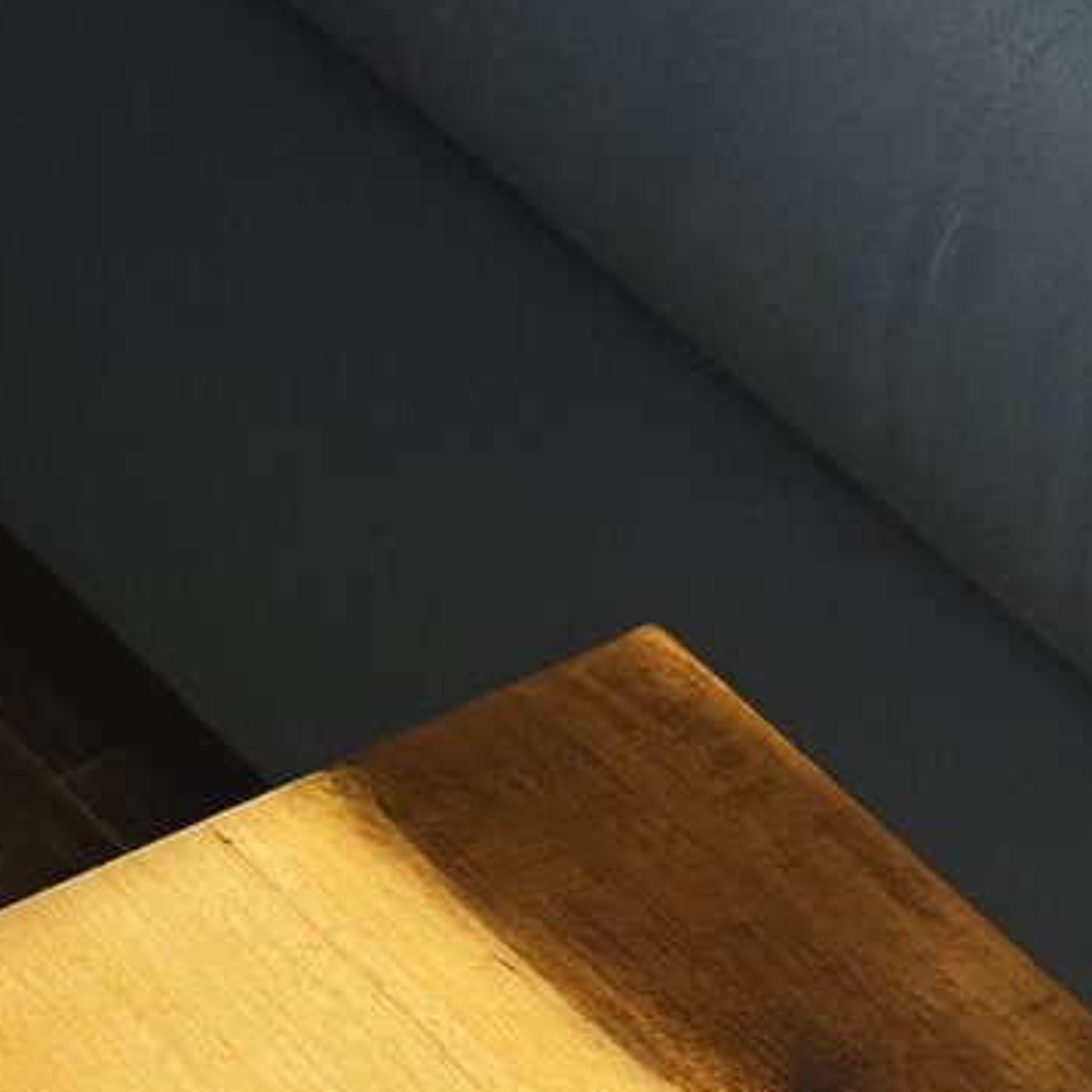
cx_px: 1164
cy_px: 2285
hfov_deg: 9.7
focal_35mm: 179
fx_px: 6389
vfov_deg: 9.1
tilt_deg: -50.2
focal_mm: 6.76
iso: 100
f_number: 1.78
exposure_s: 1/1484
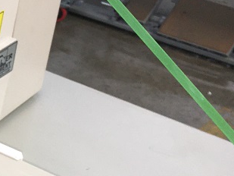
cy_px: 152
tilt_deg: -33.5
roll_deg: -0.8
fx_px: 812
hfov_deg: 13.9
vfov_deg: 12.3
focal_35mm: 120
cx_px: -234
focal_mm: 4.15
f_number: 2.2
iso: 25
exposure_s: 1/43
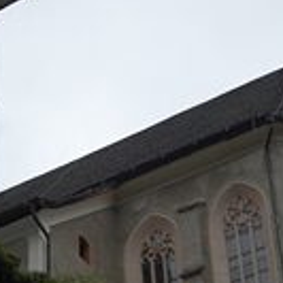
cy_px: 123
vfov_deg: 11.4
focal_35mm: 153
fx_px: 1415
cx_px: 60
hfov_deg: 11.4
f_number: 6.3
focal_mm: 32
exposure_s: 1/160
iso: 200
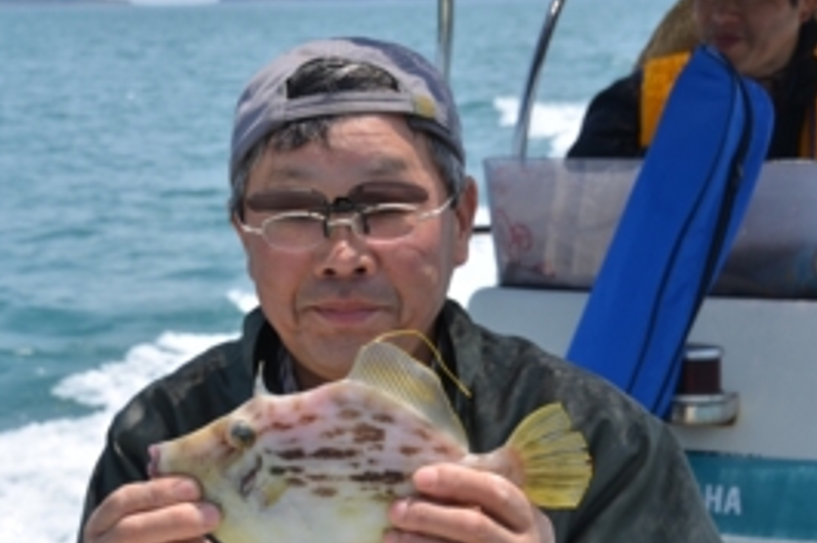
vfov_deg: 14.3
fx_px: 2153
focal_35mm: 95
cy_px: 350
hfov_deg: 21.4
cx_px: 305
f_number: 9
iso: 100
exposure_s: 1/320
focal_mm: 42
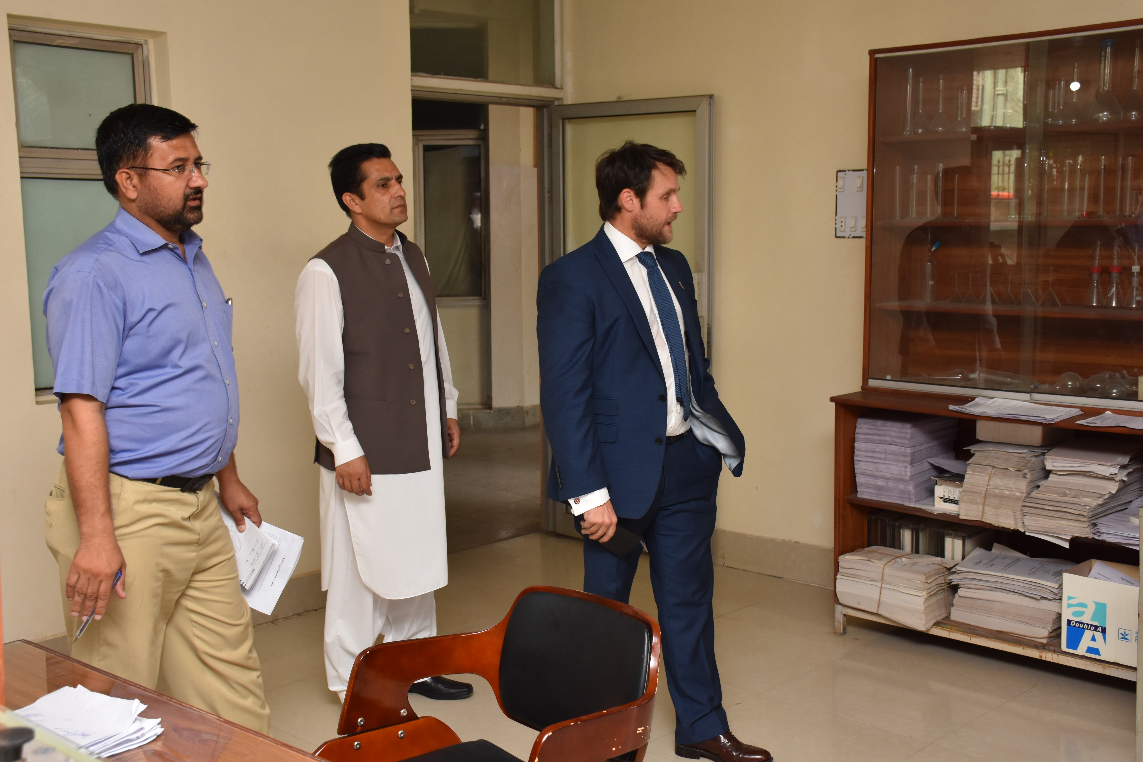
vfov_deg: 32.2
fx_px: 1318
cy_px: 378
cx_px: 582
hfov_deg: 46.9
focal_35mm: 42
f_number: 6.3
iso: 500
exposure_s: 1/60
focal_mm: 27
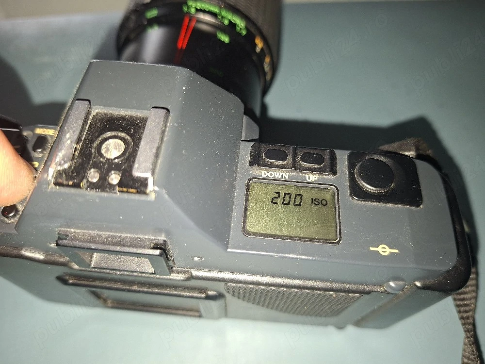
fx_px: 322
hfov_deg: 73.9
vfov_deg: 58.9
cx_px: 242
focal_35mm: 23
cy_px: 182
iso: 160
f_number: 1.8
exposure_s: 1/120
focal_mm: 5.54
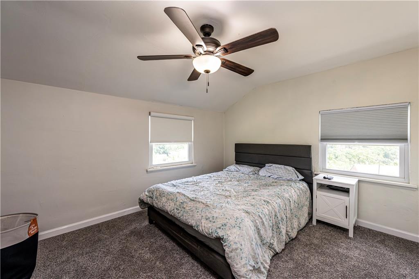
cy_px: 140
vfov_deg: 81.1
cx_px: 210
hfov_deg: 104.3
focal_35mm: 14
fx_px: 163
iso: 2500
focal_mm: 14
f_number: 8
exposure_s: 1/200
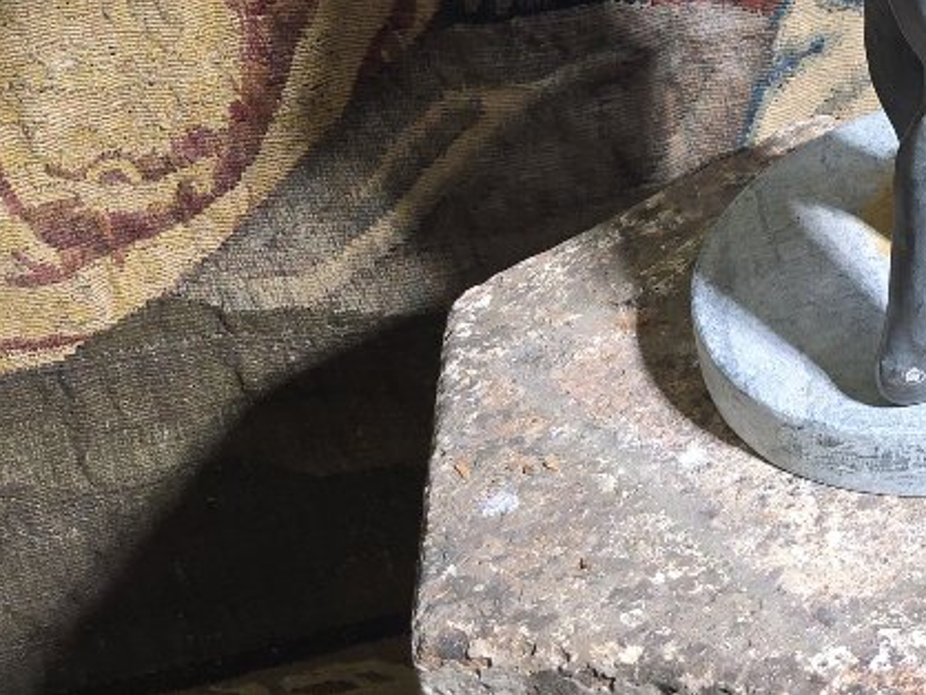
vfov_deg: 19.8
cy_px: -299
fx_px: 1767
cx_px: 1285
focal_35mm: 66
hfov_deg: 24.5
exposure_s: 1/57.5
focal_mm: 6.3
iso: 200
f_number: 1.7
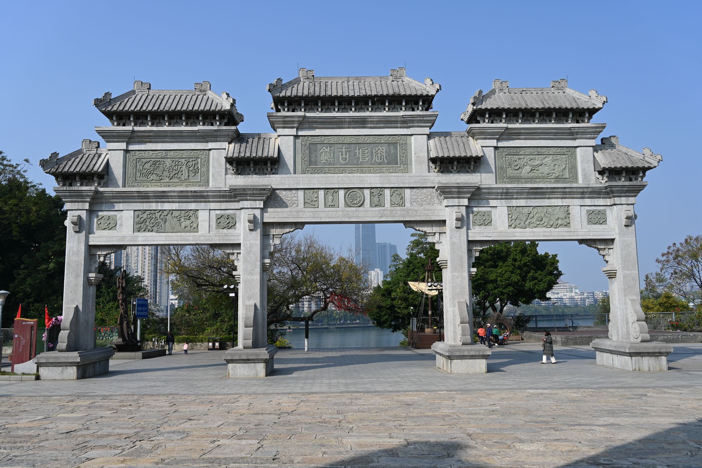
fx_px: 585
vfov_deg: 43.6
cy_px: 234
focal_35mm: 30
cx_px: 351
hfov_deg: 61.9
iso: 100
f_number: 7.1
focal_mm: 30
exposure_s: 1/400
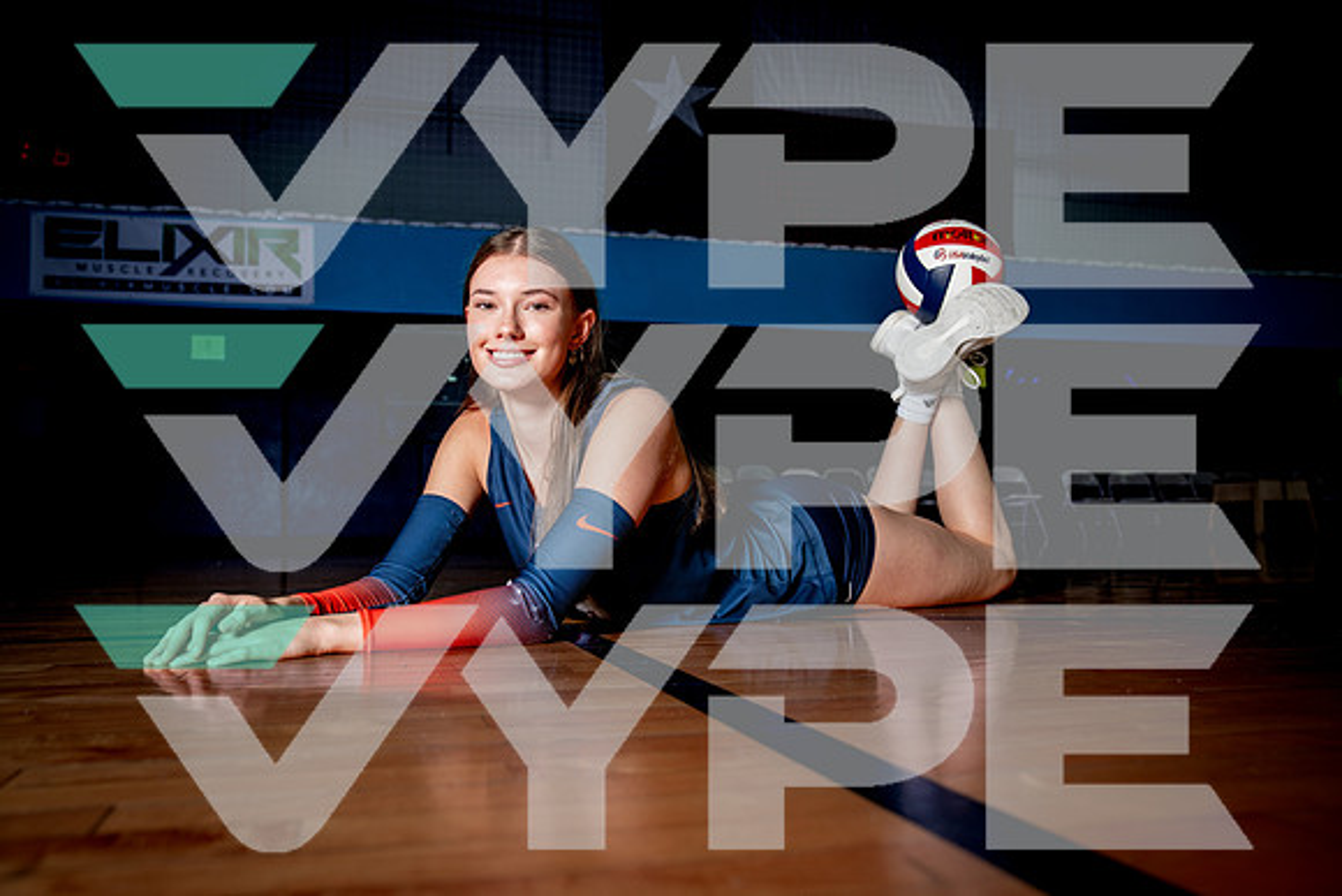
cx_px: 671
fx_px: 1164
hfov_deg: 59.9
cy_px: 448
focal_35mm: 31
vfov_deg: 42.1
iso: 250
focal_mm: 31
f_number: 4.5
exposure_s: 1/200
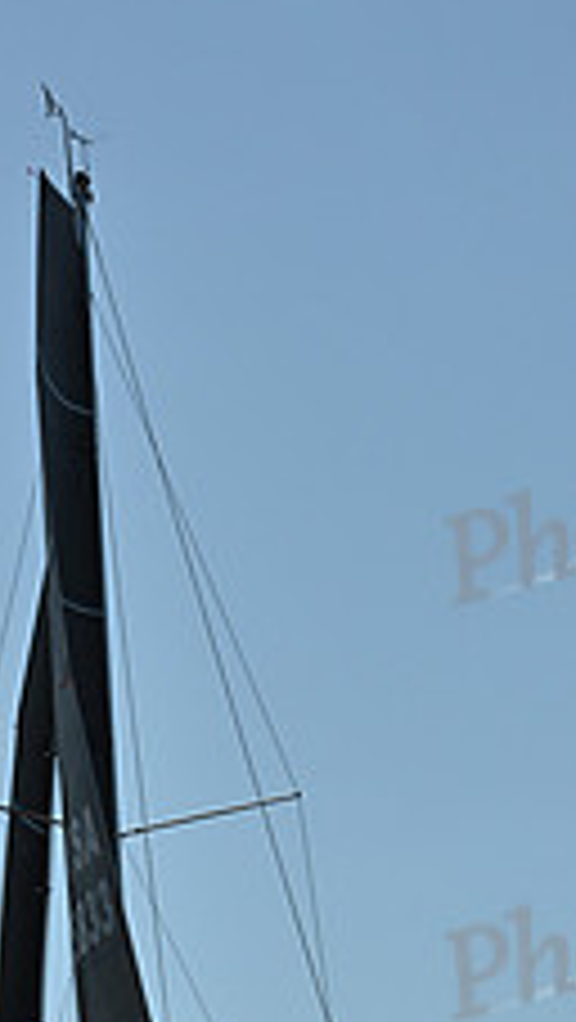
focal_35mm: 187
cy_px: 1202
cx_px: 214
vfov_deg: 11.3
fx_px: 5068
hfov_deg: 6.5
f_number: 13
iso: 320
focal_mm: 70
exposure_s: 1/1250
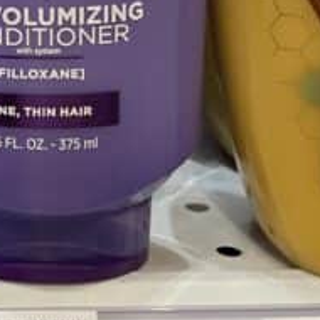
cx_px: -293
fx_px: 1297
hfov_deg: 12.6
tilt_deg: -15.3
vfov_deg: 13.8
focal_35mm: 124
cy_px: -35
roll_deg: +2.9
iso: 125
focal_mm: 4.2
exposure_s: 1/120
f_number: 1.6
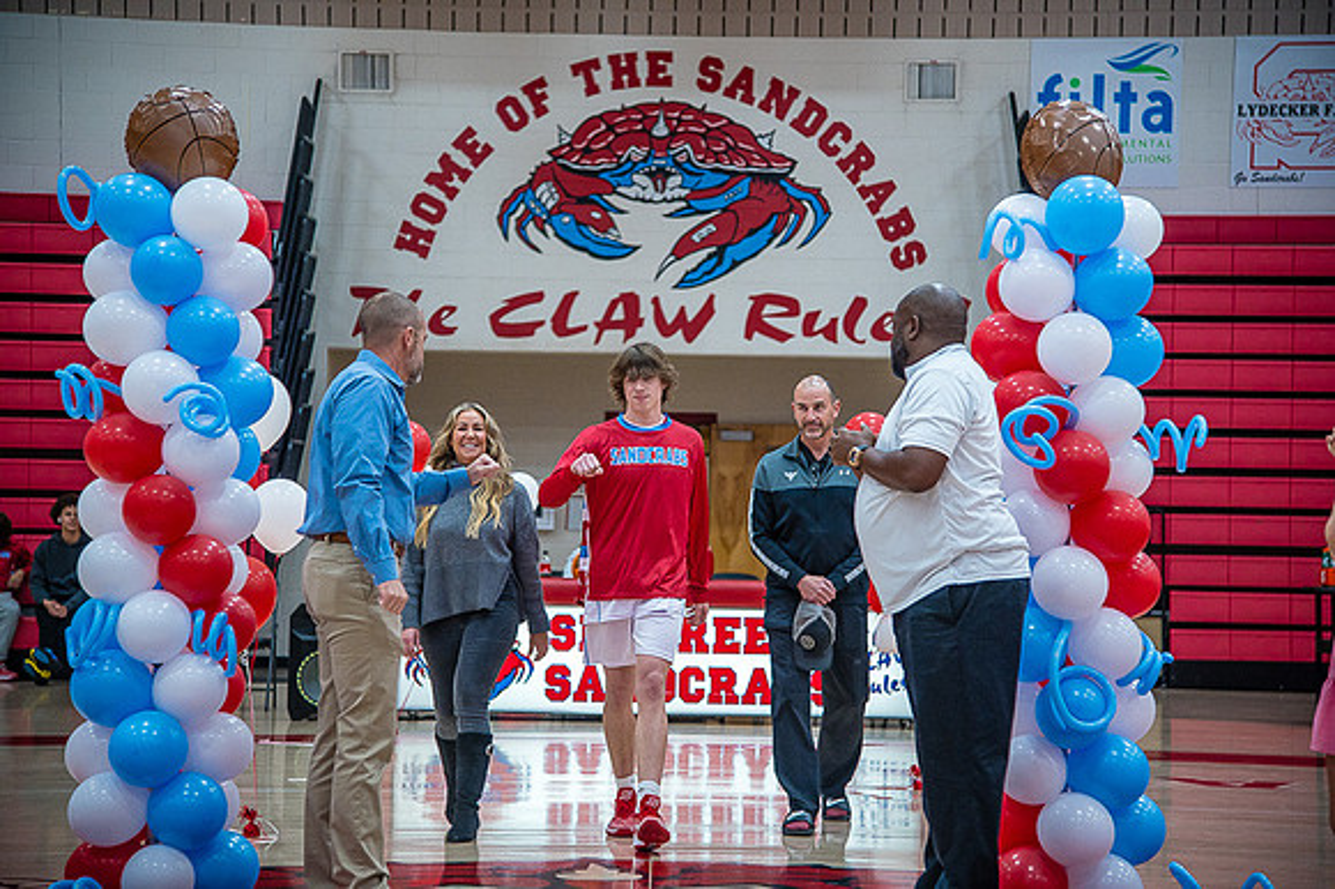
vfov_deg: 15.9
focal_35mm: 86
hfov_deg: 23.7
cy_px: 444
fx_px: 3187
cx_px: 668
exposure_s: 1/320
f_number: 4
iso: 2000
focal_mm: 86
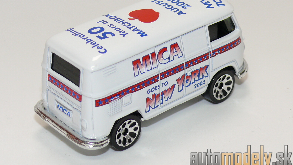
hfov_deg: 19.1
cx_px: 147
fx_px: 870
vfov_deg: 10.8
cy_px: 62
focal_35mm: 112
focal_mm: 13.3
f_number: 4
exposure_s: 1/30
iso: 100
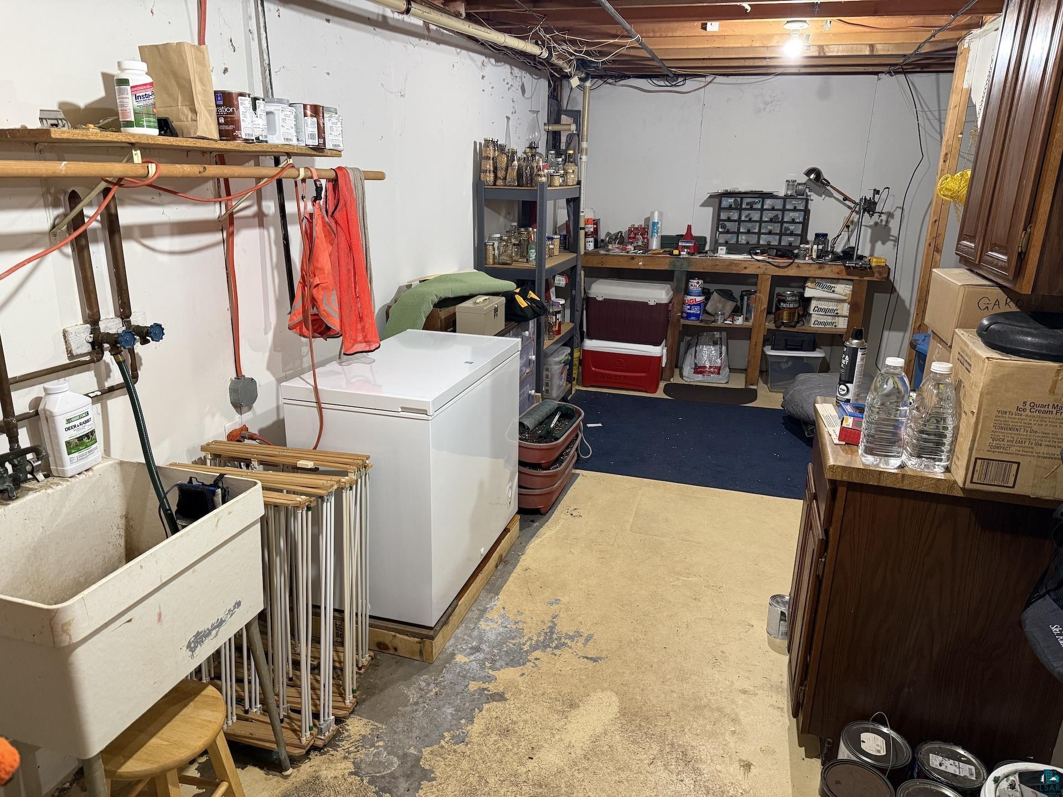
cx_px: 532
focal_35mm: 24
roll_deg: -0.9
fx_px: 737
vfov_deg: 56.8
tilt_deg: -16.9
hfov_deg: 71.6
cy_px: 398
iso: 320
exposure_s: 1/60
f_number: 1.78
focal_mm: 6.76
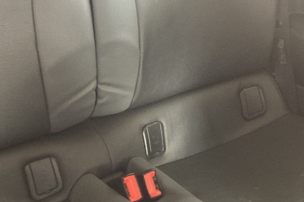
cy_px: 110
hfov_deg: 26.3
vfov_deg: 17.7
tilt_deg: -33.7
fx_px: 650
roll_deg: -7.3
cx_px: 164
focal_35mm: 77
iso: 320
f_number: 1.8
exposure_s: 1/47
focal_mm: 3.99
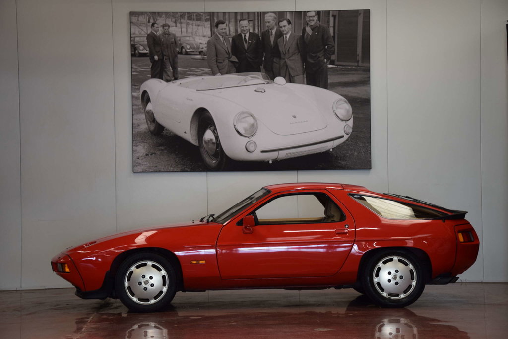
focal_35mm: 93
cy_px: 170
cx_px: 254
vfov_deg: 14.7
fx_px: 1312
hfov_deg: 21.9
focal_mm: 62
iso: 560
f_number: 5.3
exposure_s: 1/60
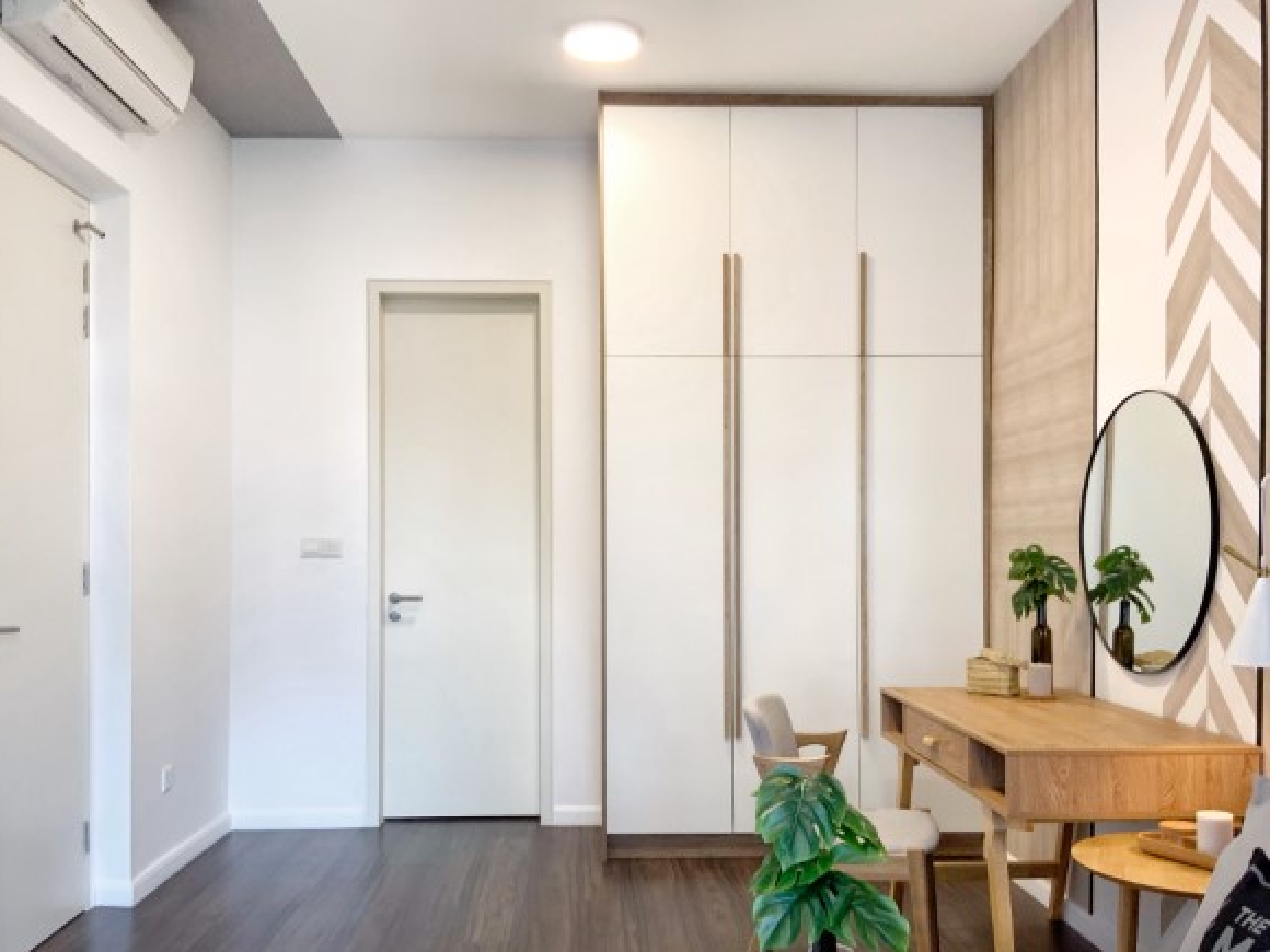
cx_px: 615
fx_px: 1174
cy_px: 516
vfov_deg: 44.1
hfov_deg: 56.8
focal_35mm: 32
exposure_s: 1/50
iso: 50
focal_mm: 3
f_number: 1.8
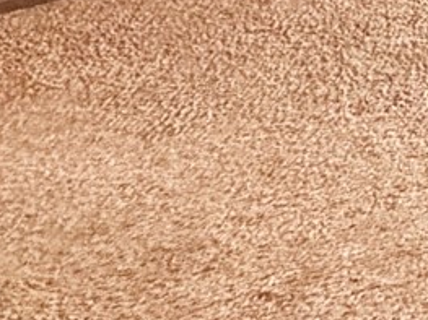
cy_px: -450
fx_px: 1347
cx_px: 1001
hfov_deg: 13.6
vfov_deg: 11.3
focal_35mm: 109
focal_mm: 2.22
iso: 640
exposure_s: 1/60
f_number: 2.2
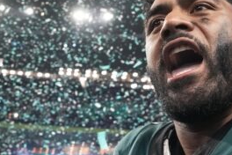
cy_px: 105
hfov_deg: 32.3
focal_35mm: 62
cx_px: 138
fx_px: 400
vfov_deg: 21.8
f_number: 4
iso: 3200
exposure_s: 1/200
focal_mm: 16
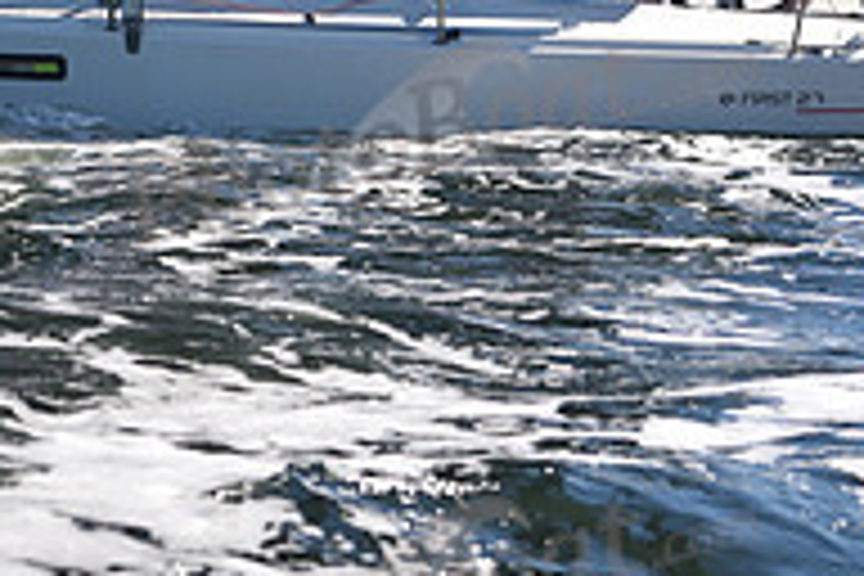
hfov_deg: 9.6
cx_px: -104
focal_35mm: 211
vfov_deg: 6.5
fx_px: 5064
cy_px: -38
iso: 200
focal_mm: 70
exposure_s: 1/1000
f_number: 4
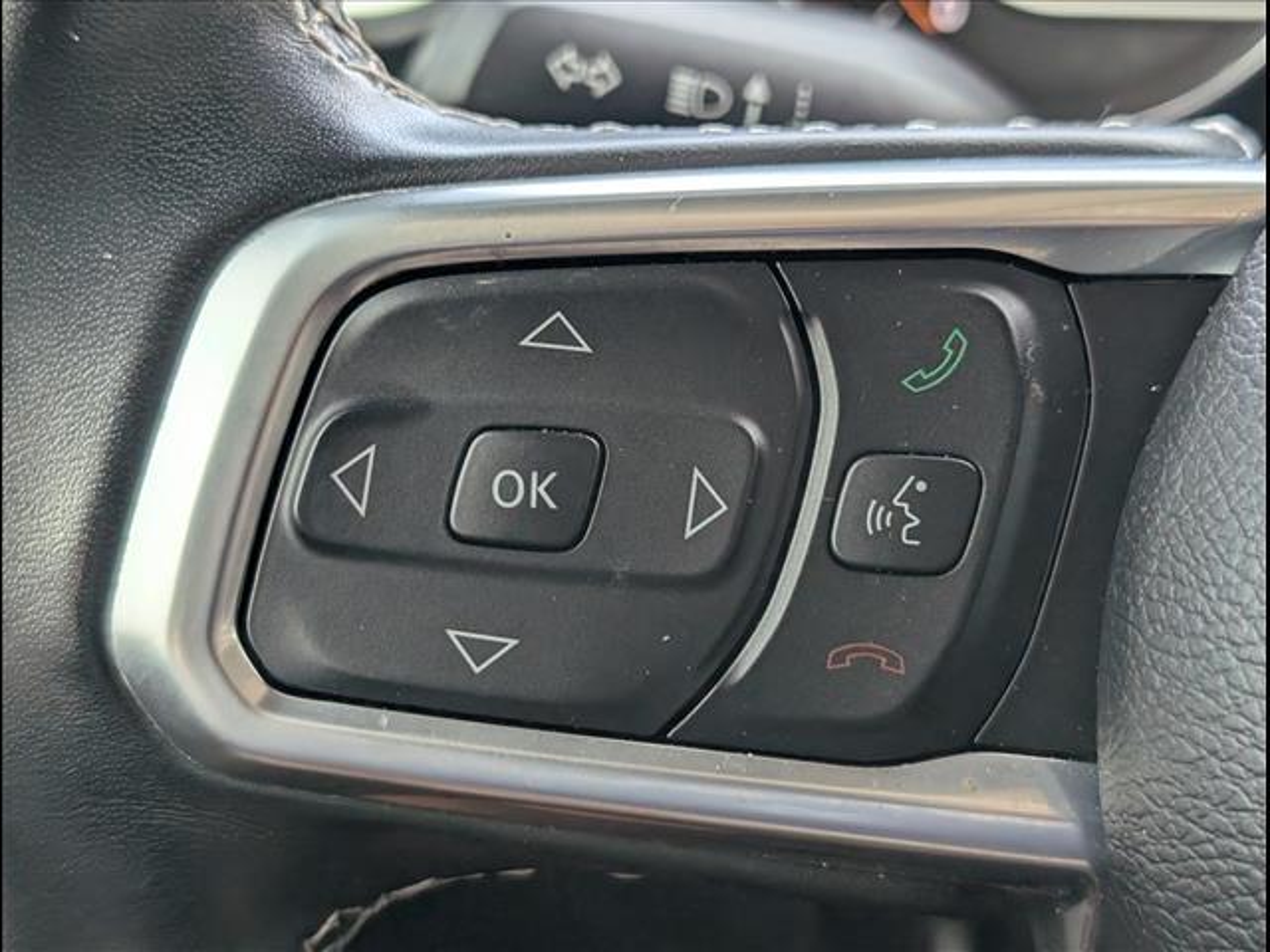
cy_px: 476
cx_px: 635
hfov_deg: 38.9
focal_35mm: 49
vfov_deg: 29.7
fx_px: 1798
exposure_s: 1/417
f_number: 1.68
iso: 278
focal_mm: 6.9
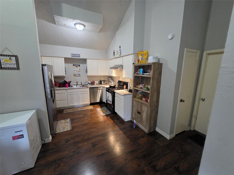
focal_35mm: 13
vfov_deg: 89.9
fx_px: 88
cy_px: 88
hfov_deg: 106.2
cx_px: 117
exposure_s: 1/60
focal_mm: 2.2
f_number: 1.9
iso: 640
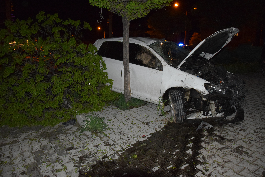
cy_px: 88
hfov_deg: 67.4
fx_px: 199
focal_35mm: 27
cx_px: 132
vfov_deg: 47.9
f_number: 3.5
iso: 3200
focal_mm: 18
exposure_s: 1/60
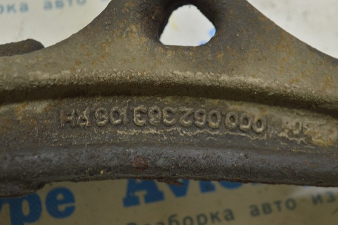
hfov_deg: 29.3
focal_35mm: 69
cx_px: 169
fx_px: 647
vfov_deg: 19.7
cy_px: 112
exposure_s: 1/20
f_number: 5.6
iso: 400
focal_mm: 46
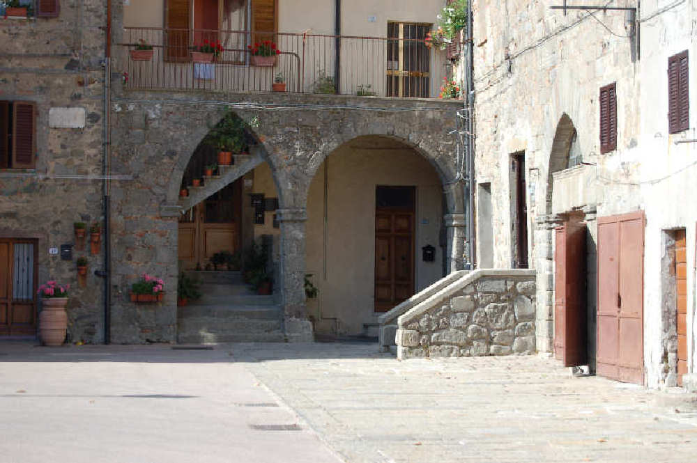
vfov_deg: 16.5
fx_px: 1596
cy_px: 232
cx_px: 348
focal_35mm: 82
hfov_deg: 24.6
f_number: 5.6
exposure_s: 1/500
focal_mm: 55
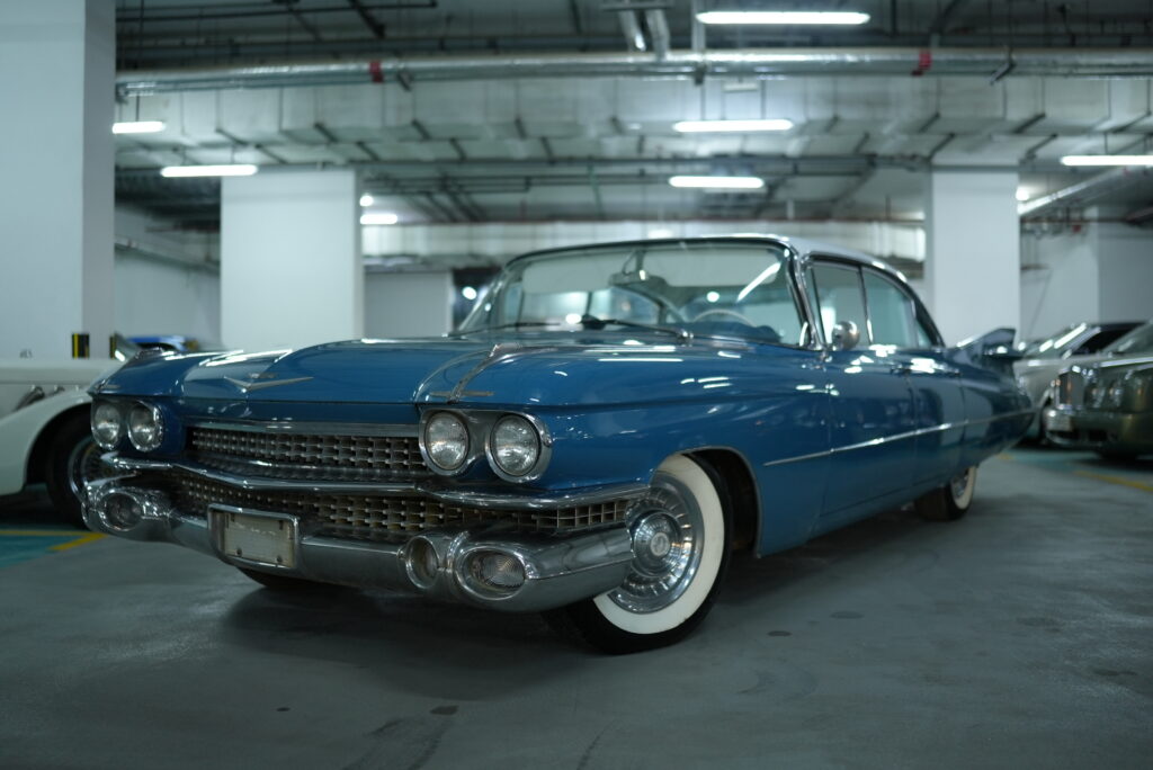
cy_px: 385
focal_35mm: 35
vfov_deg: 37.9
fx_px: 1122
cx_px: 576
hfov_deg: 54.4
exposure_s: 1/125
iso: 800
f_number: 1.4
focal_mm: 35
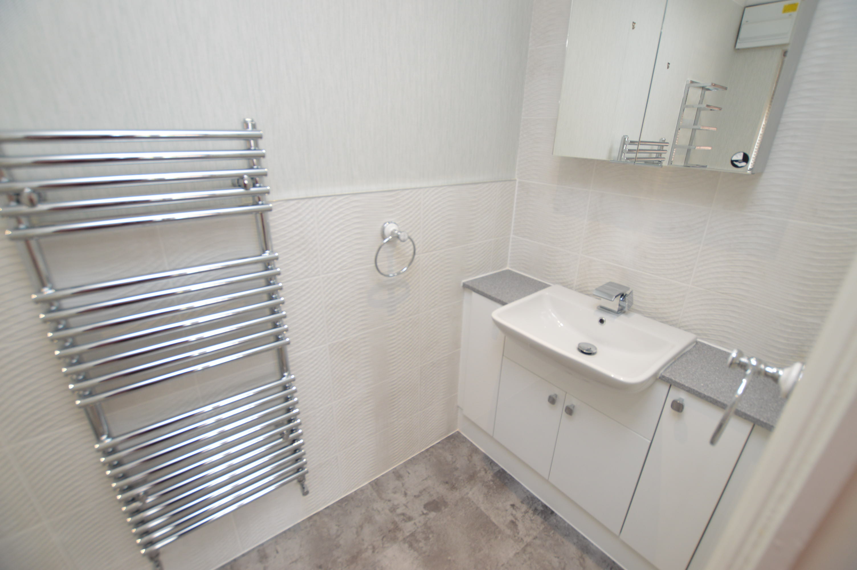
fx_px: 357
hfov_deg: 100.4
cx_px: 428
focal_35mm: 15
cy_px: 285
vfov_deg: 77.2
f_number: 4
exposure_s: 1/60
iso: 400
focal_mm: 10
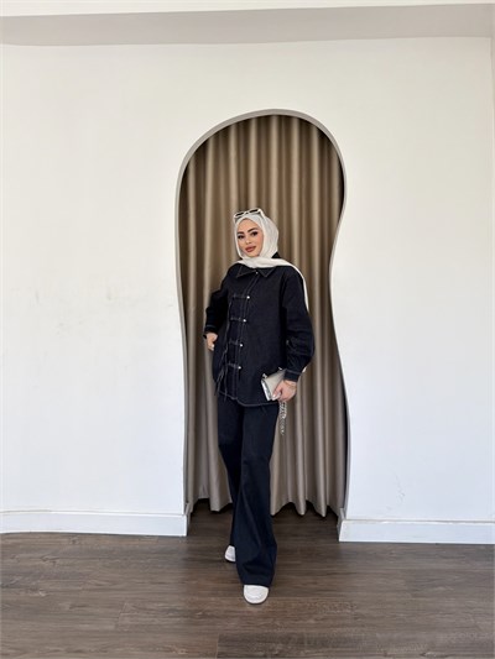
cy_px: 330
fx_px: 457
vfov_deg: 71.6
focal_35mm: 24
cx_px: 248
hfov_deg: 56.8
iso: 320
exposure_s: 1/1271
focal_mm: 6.76
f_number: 1.78
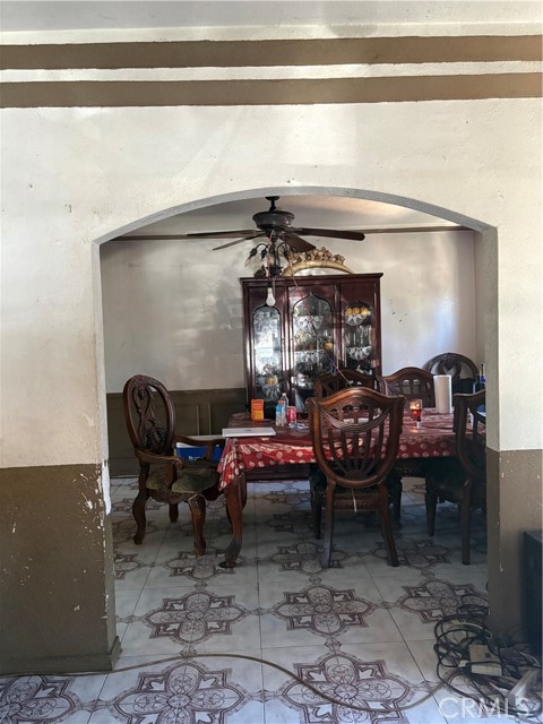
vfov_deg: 67.3
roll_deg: +2.1
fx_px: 544
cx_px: 272
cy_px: 362
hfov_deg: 53.1
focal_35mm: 26
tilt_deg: -1.6
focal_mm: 5.96
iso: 500
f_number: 1.6
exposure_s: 1/53
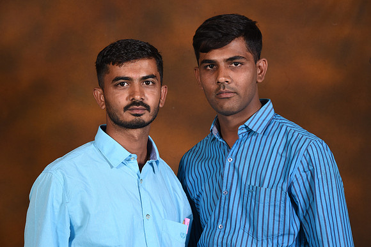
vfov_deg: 13.0
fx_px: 1082
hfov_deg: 19.5
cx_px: 186
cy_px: 124
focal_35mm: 105
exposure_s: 1/125
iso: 200
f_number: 10
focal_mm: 105
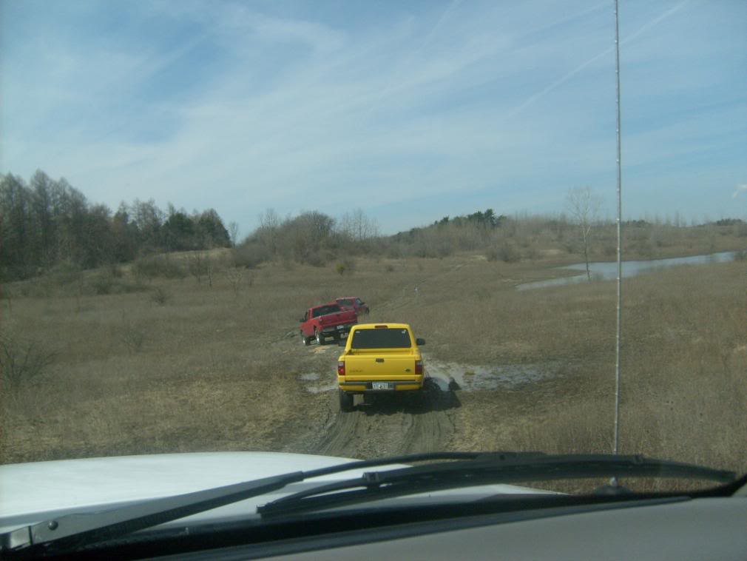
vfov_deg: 40.7
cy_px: 280
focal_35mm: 35
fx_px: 755
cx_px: 374
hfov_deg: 52.6
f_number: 7.1
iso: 80
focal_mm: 5.8
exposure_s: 1/350
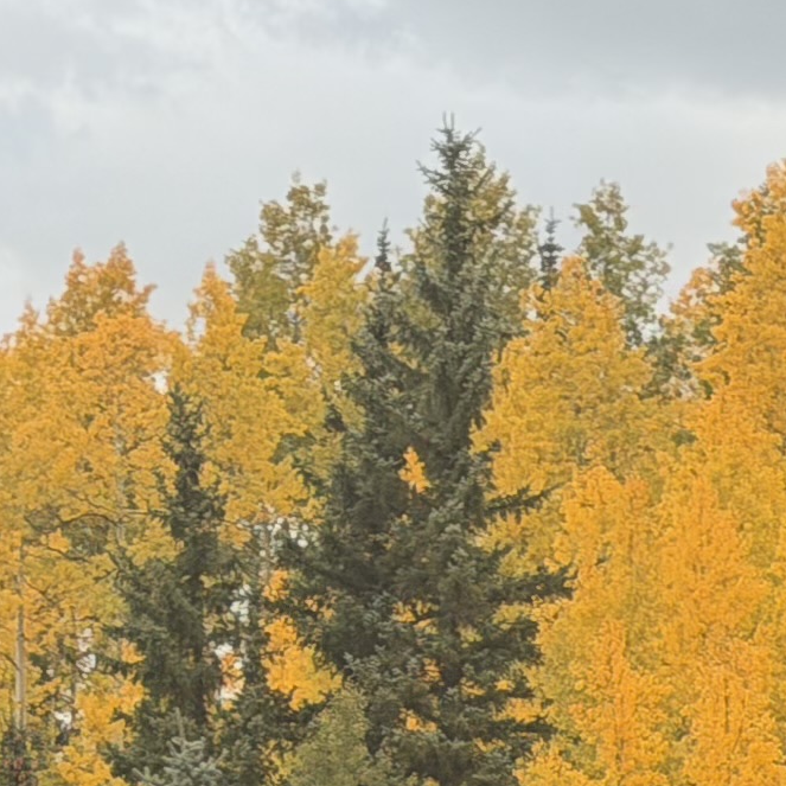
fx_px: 6628
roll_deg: -2.4
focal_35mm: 258
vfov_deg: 6.6
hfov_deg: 6.8
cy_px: 1391
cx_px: 543
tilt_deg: +0.9
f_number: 1.78
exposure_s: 1/592
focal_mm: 6.76
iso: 80
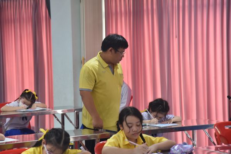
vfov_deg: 11.4
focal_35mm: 120
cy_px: 77
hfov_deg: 17.1
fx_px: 770
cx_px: 116
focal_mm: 120
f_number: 4
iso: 1600
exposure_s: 1/30
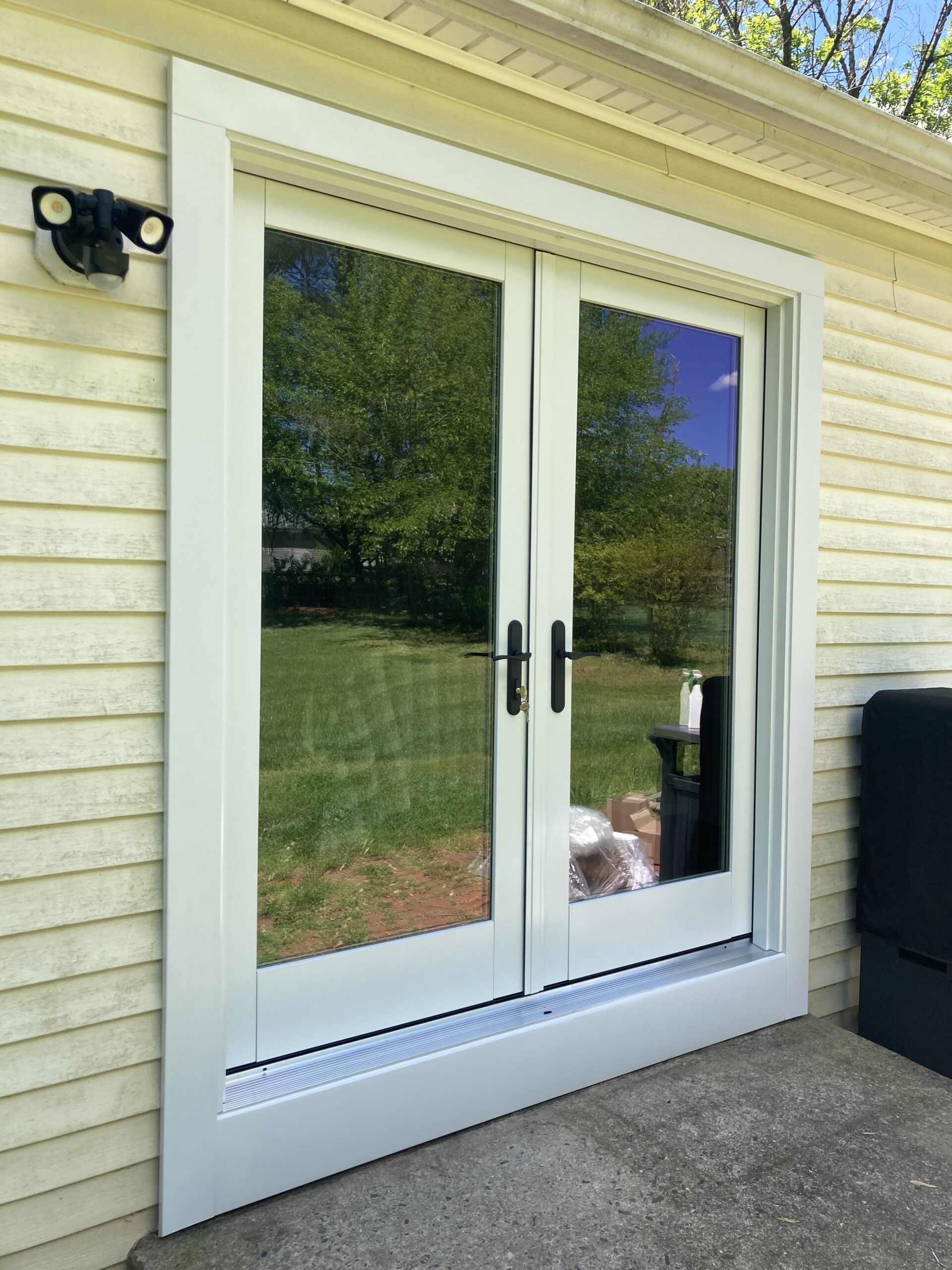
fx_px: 1027
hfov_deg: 49.7
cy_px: 635
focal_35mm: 28
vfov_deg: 63.4
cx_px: 476
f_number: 1.8
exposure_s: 1/501
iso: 20
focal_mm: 3.99
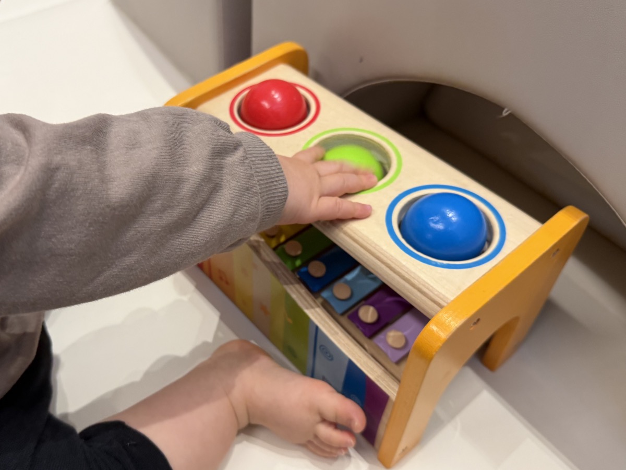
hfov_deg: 56.3
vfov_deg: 44.2
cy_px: 233
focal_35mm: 32
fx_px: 579
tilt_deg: -47.9
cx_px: 242
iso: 160
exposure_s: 1/60
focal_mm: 6.76
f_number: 1.78
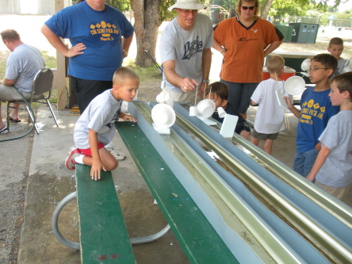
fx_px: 376
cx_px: 178
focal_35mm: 37
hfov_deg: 50.1
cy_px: 130
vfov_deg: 38.7
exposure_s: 1/82.8
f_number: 3.5
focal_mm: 6.3
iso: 88
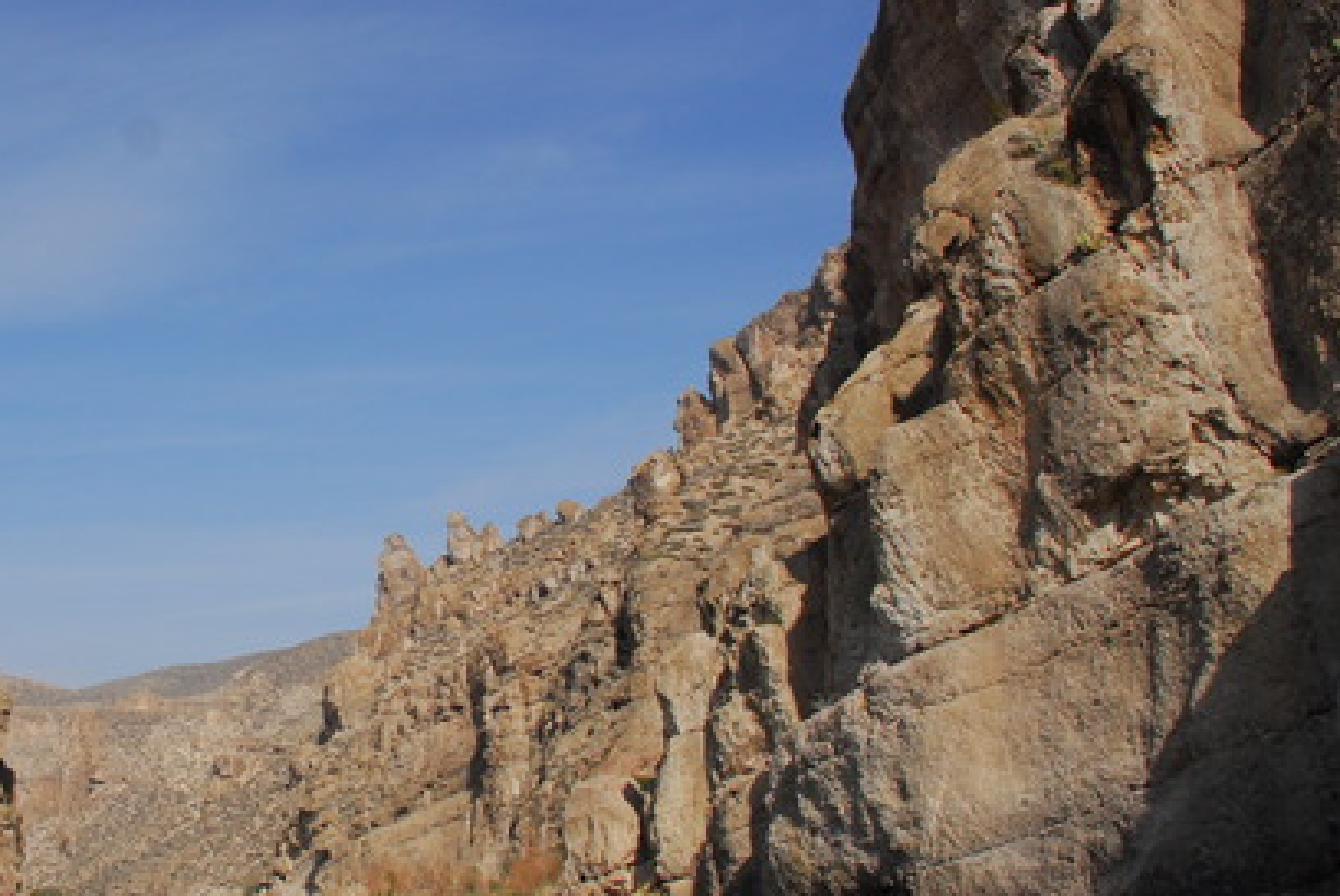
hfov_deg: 35.7
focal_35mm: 53
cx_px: 190
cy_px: 412
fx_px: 1975
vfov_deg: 25.6
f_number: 6.3
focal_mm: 18
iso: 160
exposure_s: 1/160
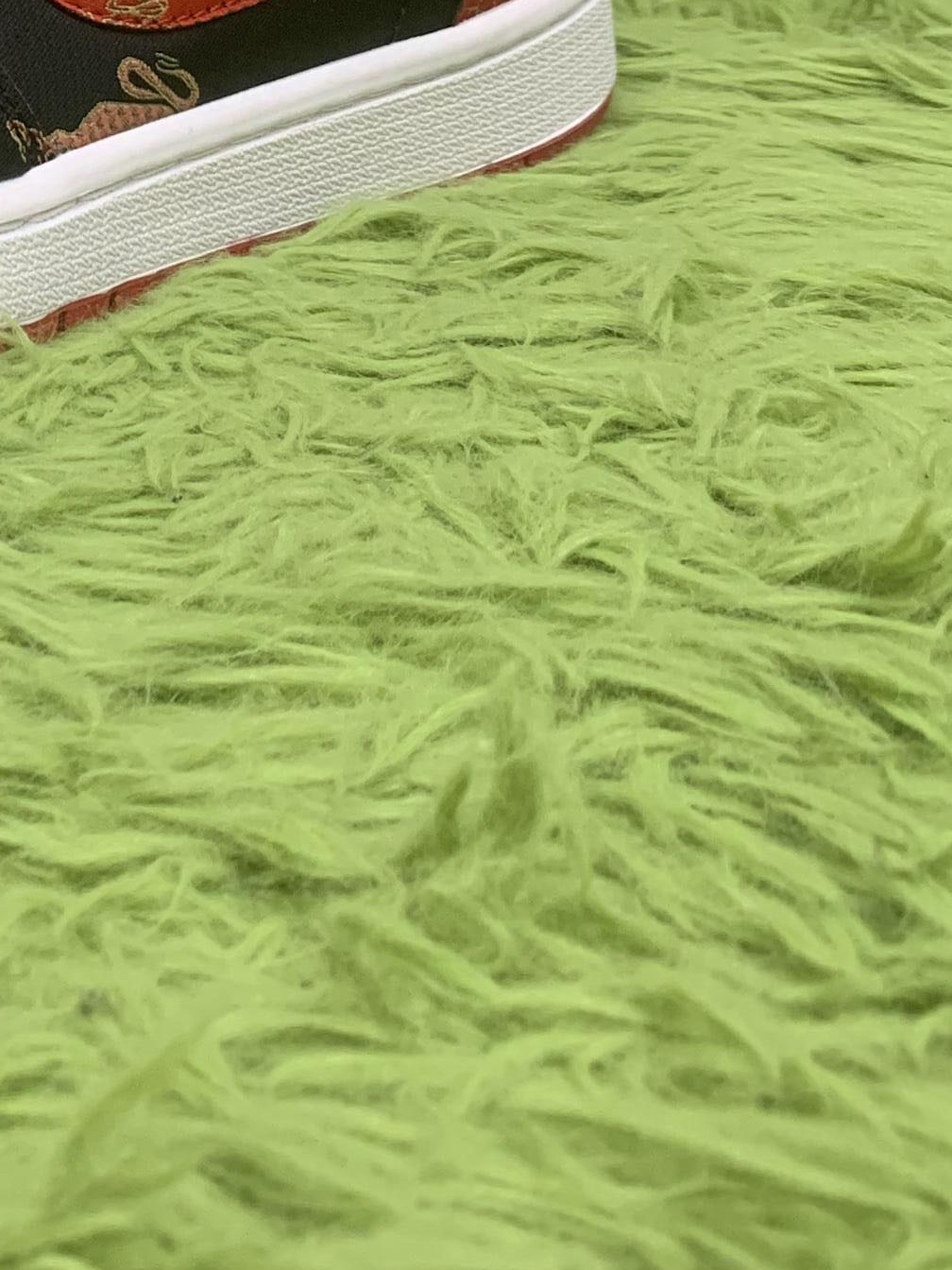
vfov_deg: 22.4
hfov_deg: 17.6
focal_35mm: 78
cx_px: -302
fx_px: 2860
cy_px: -381
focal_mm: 4.25
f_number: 1.8
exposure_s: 1/60
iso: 100
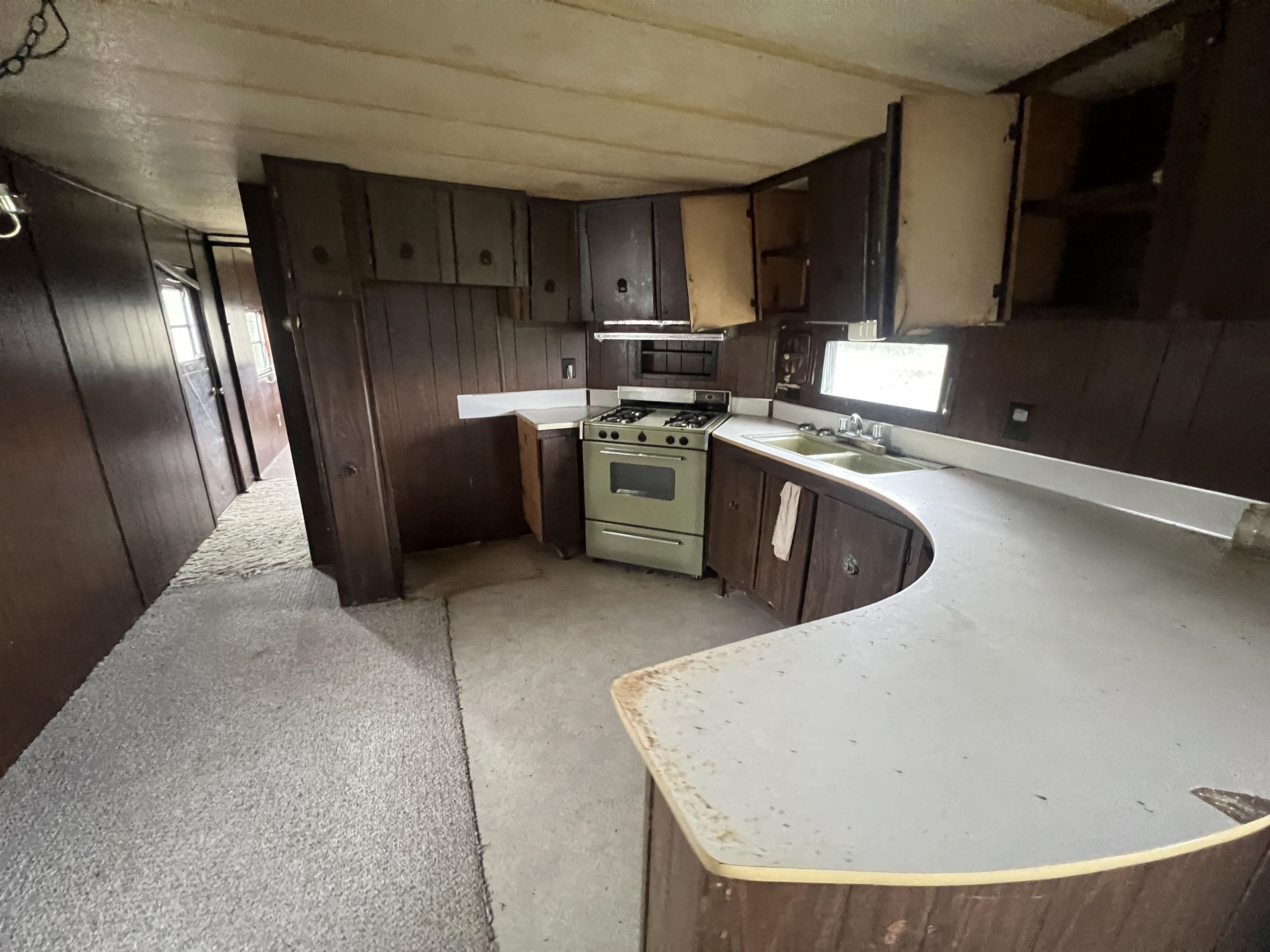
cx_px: 635
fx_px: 477
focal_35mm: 13
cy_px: 476
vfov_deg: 89.9
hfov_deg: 106.2
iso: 1000
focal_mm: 1.57
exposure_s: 1/47
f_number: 1.8
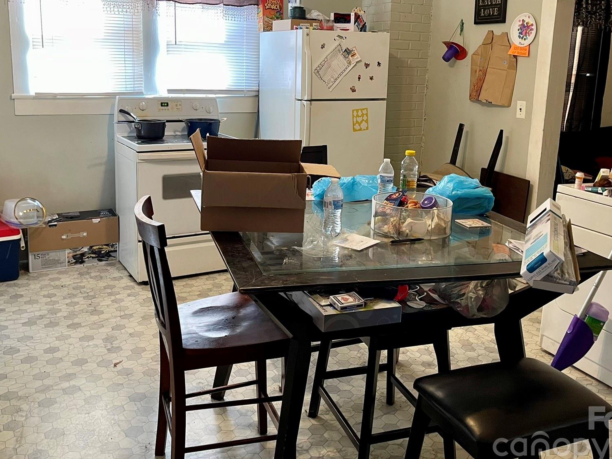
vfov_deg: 41.5
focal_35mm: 34
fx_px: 601
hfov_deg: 54.0
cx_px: 306
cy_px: 170
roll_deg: -1.4
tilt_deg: -10.5
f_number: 1.6
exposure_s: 1/60
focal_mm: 5.1
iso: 200
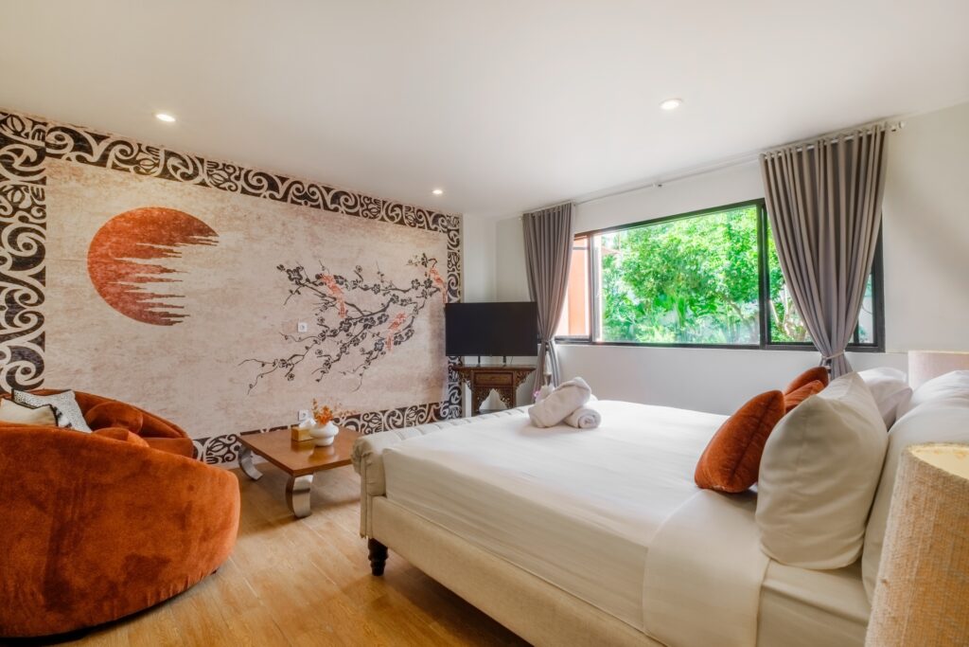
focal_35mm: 15
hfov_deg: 100.4
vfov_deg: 77.3
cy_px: 324
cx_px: 484
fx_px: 404
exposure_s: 1/800
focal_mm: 10
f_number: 16
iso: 640
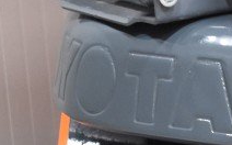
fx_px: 1314
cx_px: 392
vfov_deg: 6.1
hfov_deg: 9.7
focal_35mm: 208
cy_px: 314
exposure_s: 1/20
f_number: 5
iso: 1600
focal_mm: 24
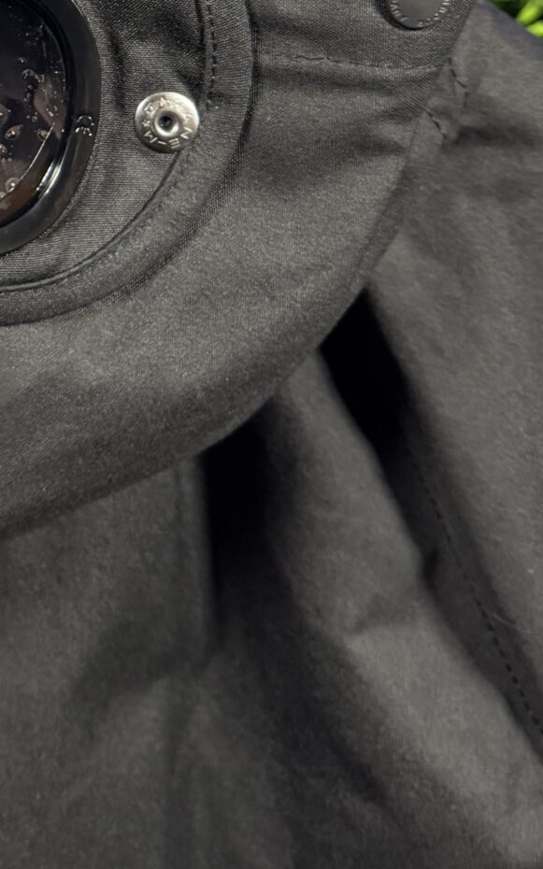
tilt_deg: -11.3
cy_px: -128
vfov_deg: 26.6
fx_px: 1658
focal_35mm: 70
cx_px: -247
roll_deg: -1.1
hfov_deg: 17.0
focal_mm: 6.76
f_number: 1.78
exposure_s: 1/50
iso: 640
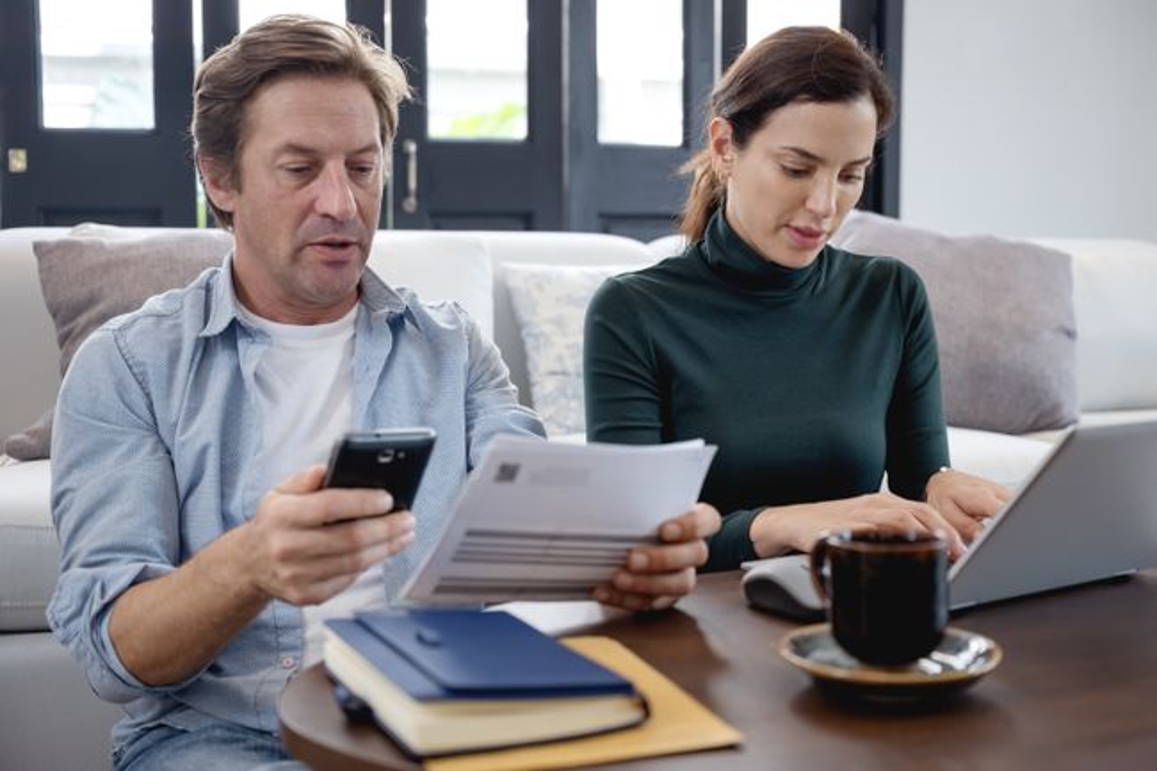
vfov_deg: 32.6
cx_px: 578
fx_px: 1317
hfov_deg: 47.4
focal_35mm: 41
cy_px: 386
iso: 640
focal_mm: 41
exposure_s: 1/200
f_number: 2.8
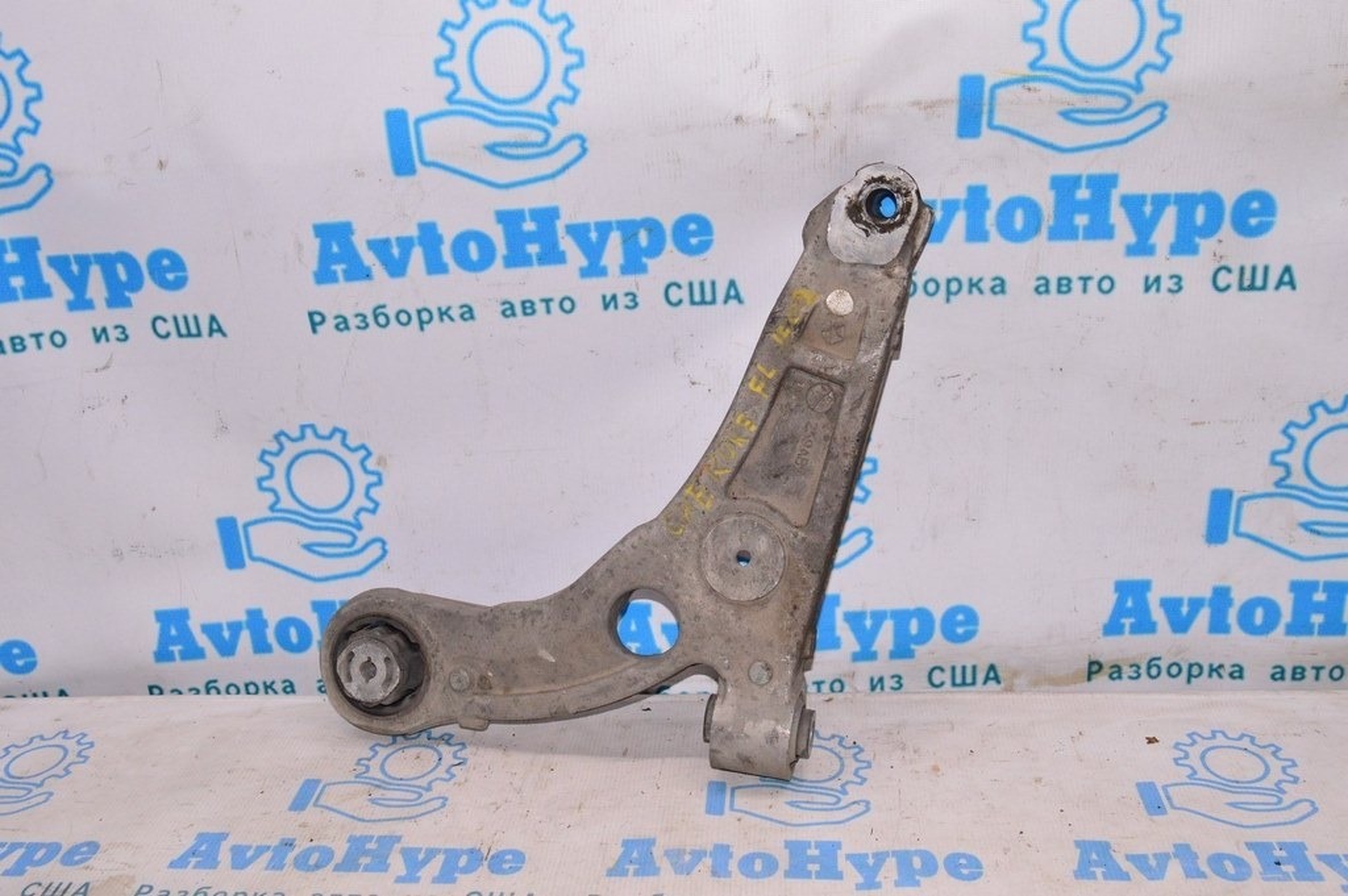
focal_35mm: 36
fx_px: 1347
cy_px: 448
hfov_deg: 53.2
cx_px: 674
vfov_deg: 36.8
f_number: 8
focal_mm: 24
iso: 1600
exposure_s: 1/200
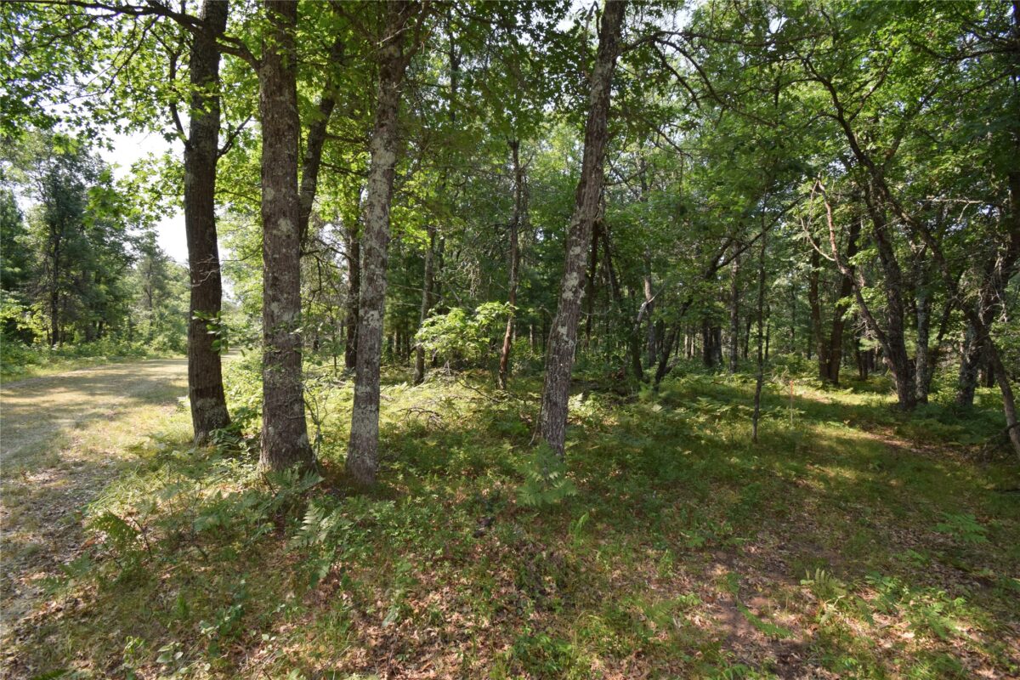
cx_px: 510
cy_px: 340
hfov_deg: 100.4
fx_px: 425
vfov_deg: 77.3
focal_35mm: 15
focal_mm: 10
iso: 320
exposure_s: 1/200
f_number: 9
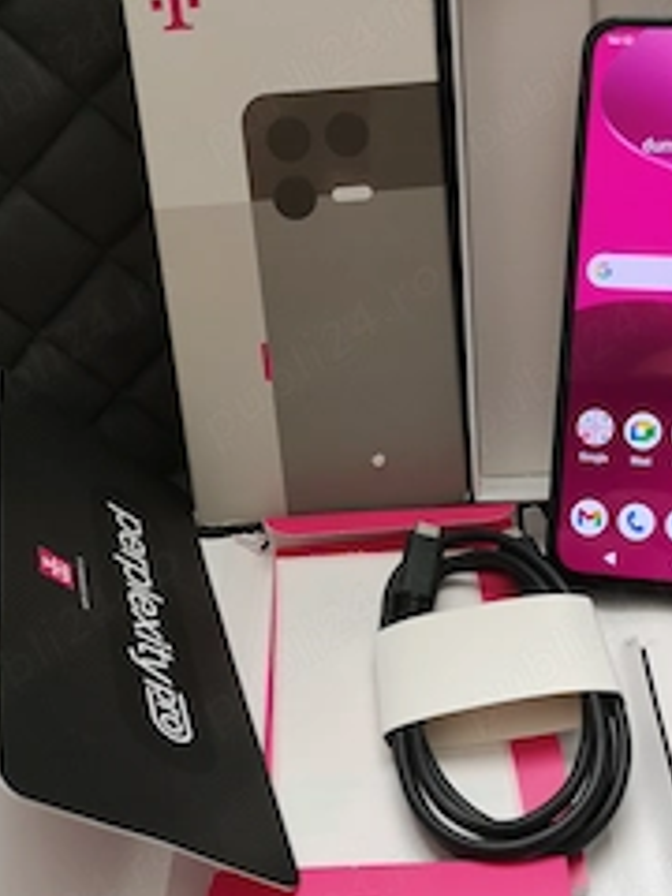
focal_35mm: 45
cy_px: 414
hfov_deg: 31.9
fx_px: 1165
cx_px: 452
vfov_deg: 42.0
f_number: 1.8
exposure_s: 1/50
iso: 125
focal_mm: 5.58
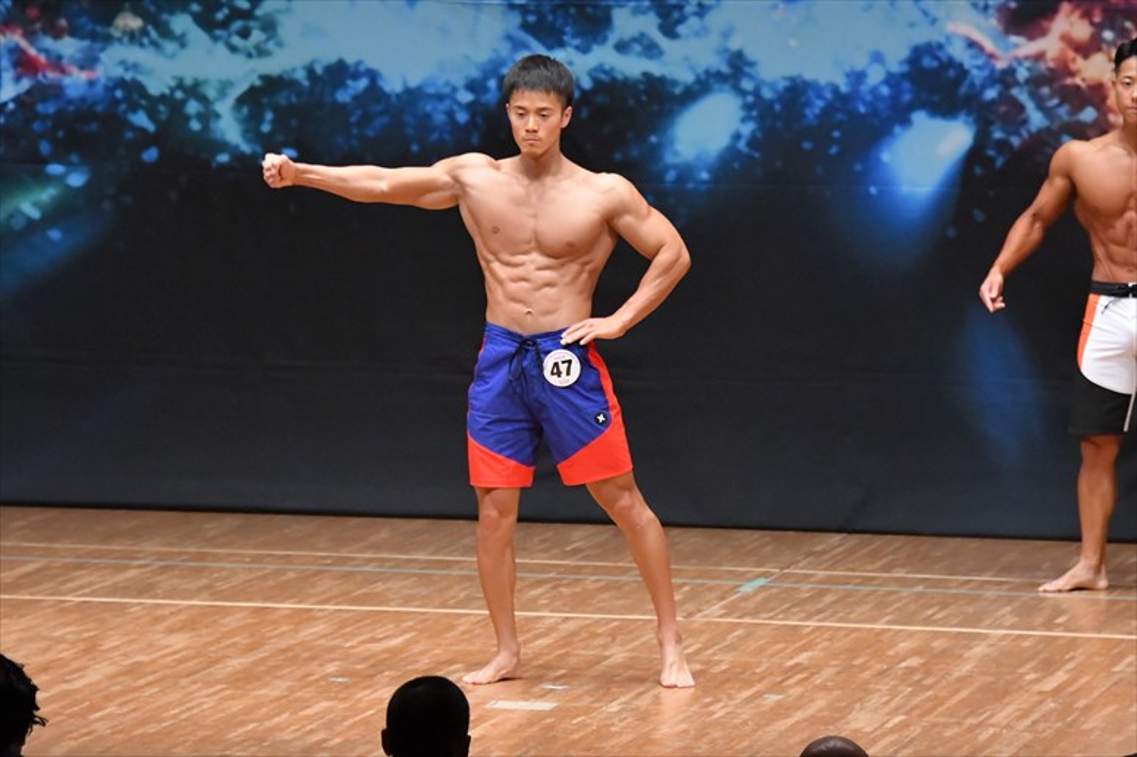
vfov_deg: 5.1
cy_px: 378
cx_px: 568
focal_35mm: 270
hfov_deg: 7.6
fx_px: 8523
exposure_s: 1/400
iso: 8000
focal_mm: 180
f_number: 5.6
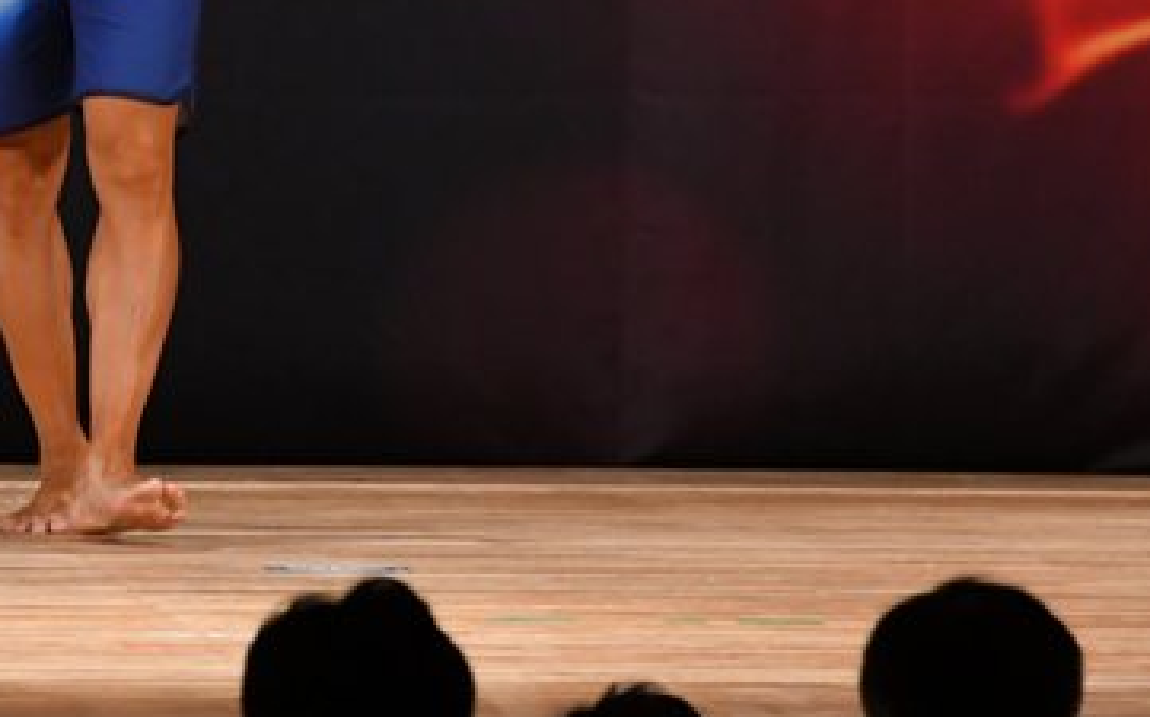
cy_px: -83
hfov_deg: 3.6
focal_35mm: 591
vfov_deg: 2.2
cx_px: -14
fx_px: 18508
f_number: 5.6
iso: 3200
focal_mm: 180
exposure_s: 1/400
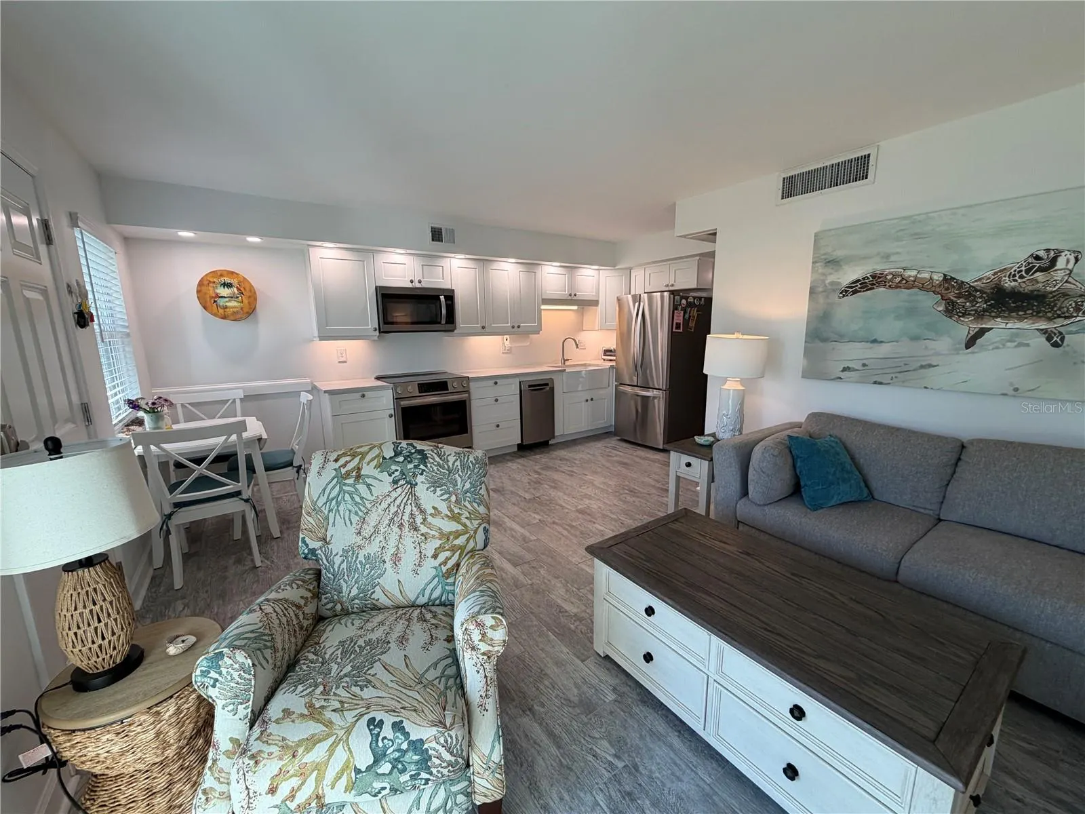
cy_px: 407
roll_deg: +0.1
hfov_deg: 102.1
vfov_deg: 85.7
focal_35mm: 14
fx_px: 439
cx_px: 542
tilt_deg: -7.2
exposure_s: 1/120
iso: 80
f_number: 2.2
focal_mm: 2.22
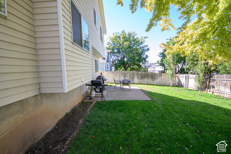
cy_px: 77
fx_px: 96
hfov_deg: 100.4
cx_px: 116
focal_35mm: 15
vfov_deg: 77.3
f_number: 4
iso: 250
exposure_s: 1/250
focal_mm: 10
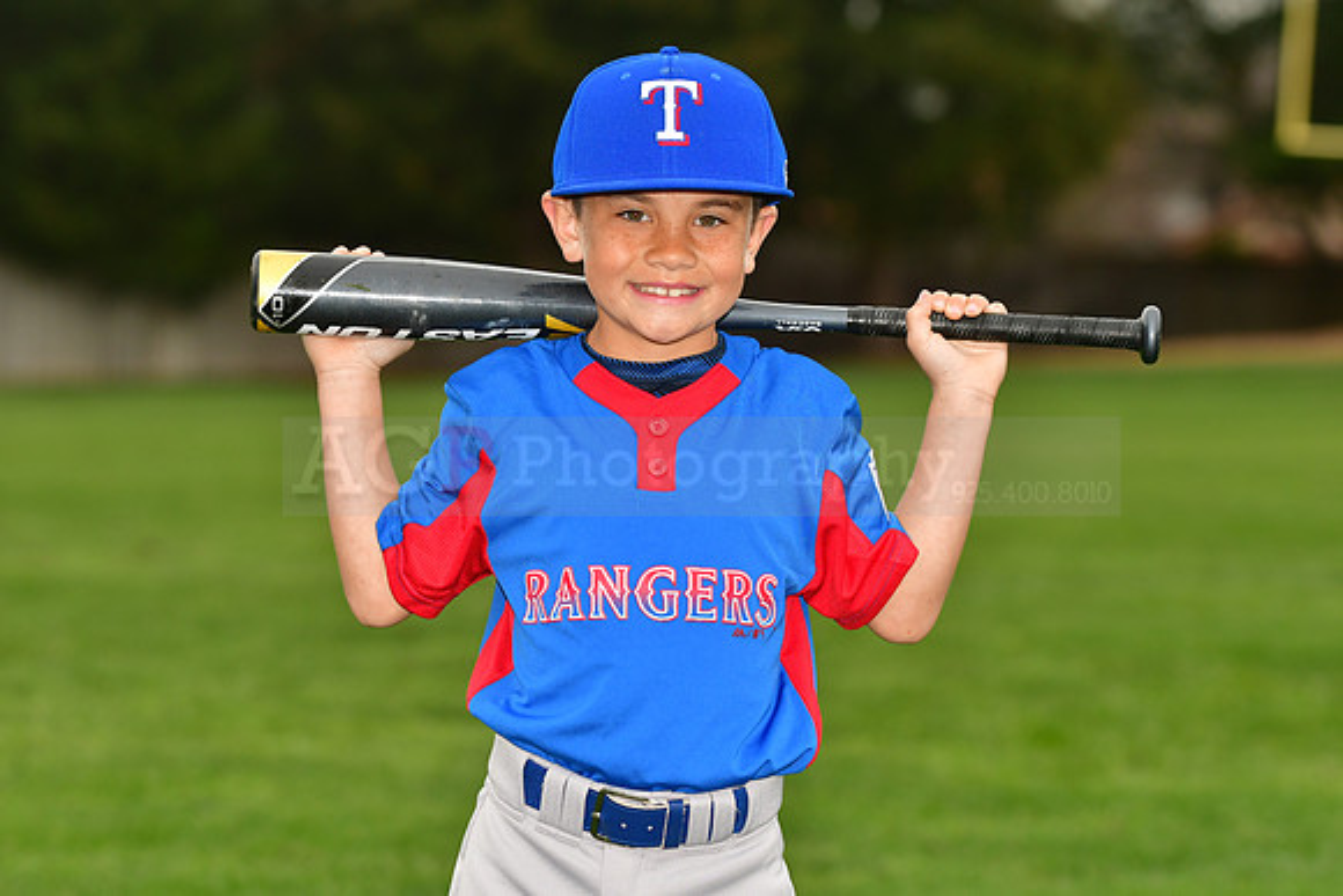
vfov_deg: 7.9
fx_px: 6492
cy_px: 448
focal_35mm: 174
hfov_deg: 11.8
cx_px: 672
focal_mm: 116
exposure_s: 1/1000
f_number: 4
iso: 400
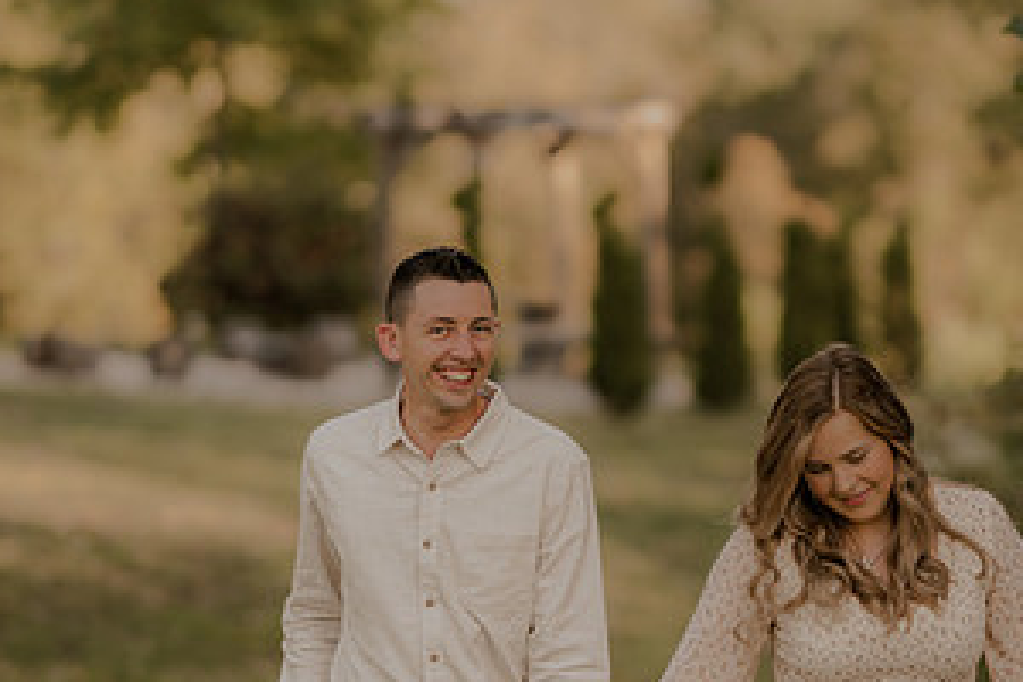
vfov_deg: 7.7
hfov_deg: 11.5
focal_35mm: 178
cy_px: 529
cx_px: 546
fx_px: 5058
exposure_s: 1/640
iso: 200
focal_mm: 85
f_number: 1.4
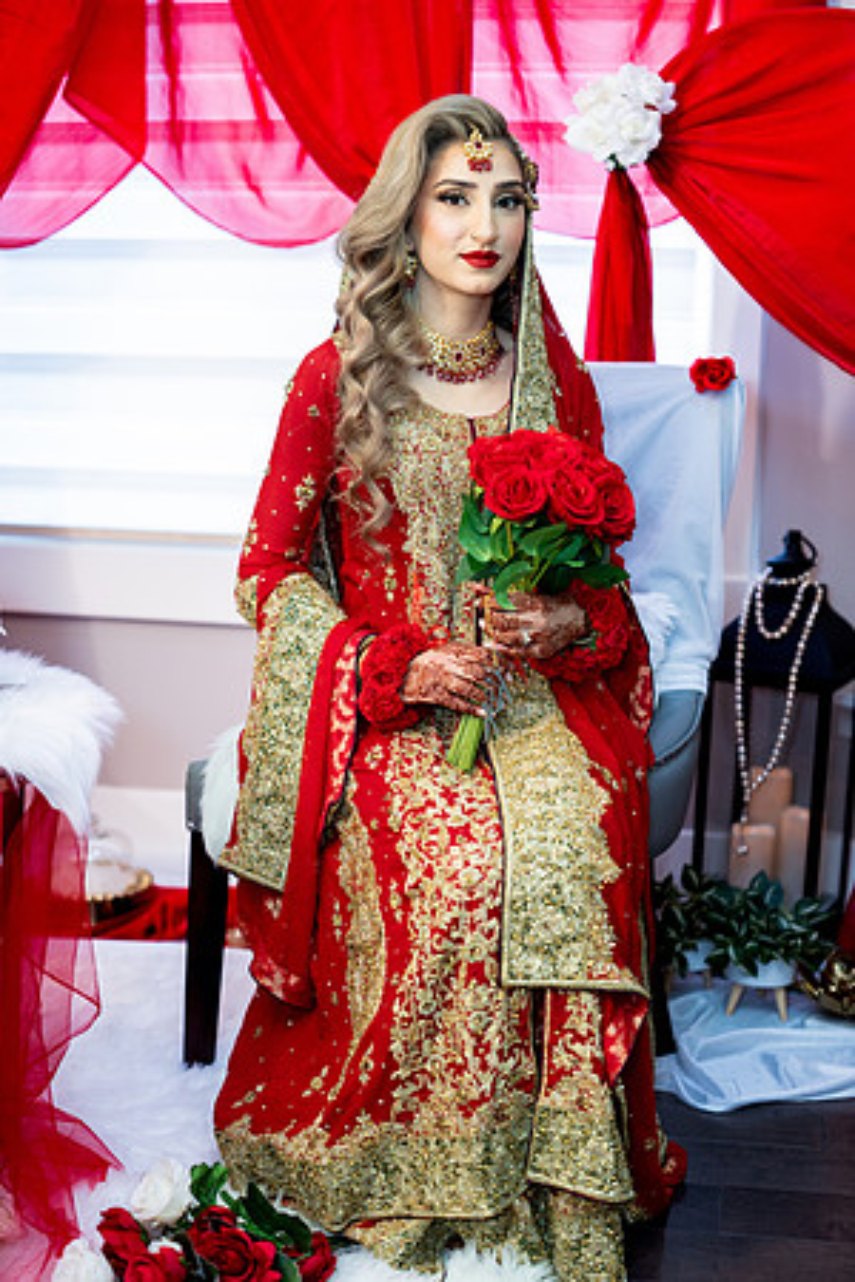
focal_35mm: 50
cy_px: 641
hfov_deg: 27.0
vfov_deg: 39.6
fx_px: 1781
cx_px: 428
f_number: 2
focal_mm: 50
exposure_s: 1/200
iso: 1000
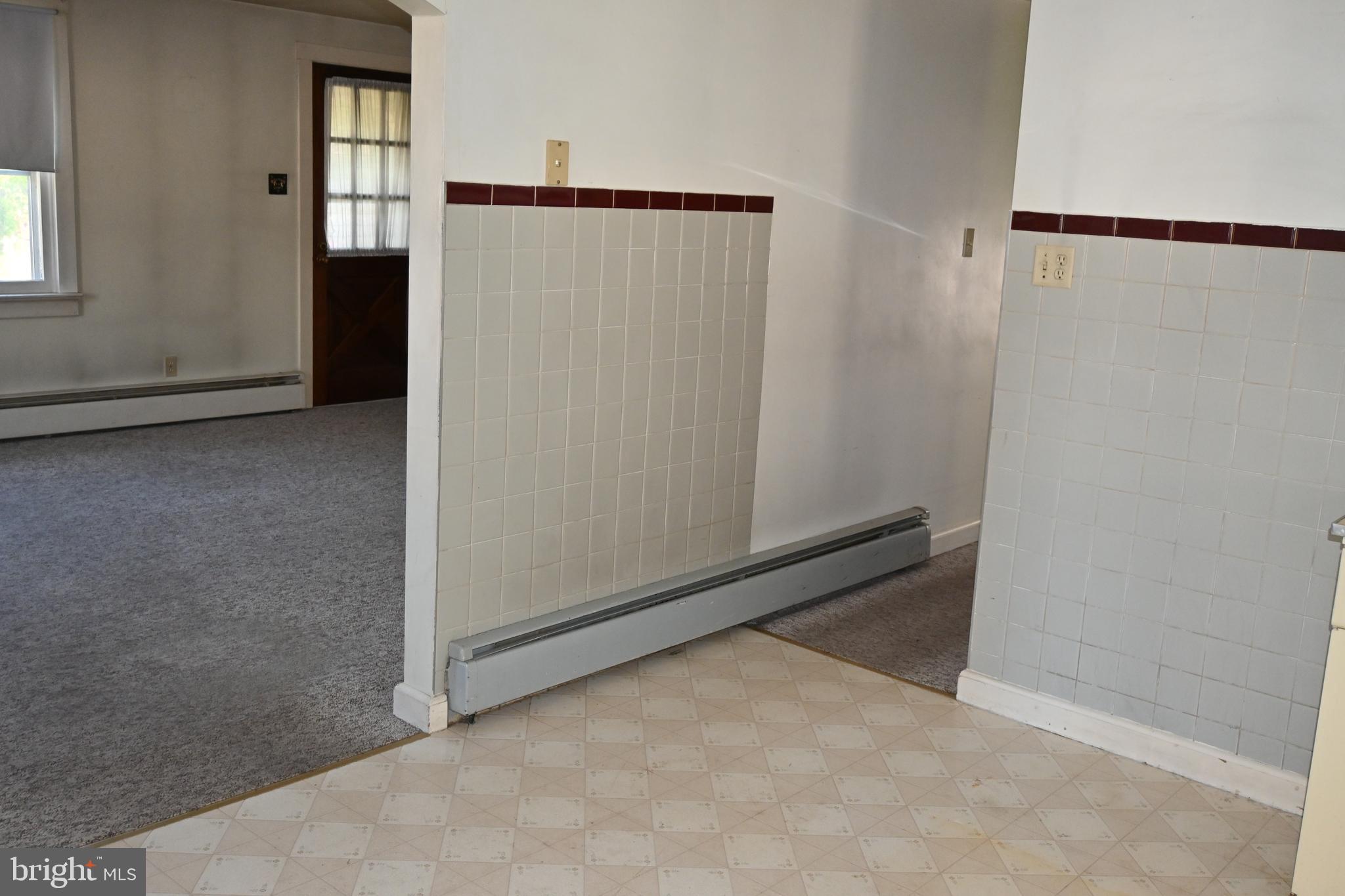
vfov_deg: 39.1
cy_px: 448
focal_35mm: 34
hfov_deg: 56.2
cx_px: 672
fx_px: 1261
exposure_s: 1/60
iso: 720
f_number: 4
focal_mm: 22.5
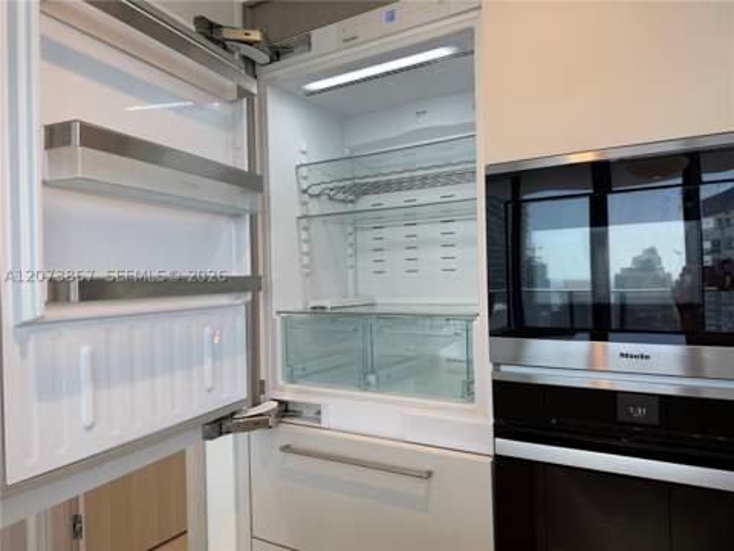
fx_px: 509
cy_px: 276
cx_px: 367
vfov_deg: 56.8
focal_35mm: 24
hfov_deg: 71.6
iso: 64
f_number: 1.78
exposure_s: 1/154
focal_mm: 6.76
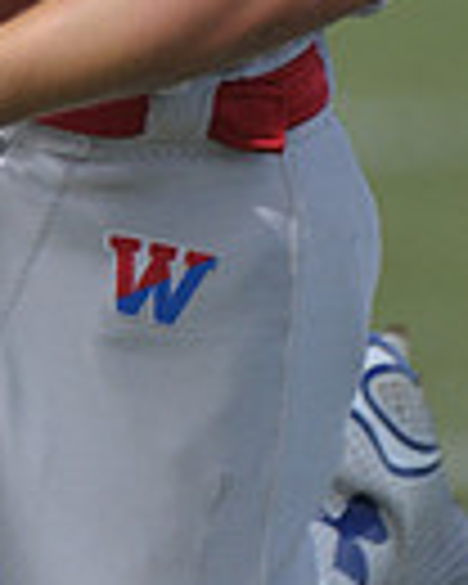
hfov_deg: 0.7
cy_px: -652
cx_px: 101
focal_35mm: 2075
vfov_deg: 0.9
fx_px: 35926
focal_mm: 330
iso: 500
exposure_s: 1/3200
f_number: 4
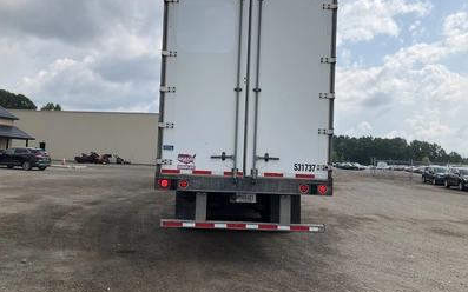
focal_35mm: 31
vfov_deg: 40.6
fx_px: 395
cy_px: 137
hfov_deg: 61.2
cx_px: 233
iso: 25
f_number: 1.8
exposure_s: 1/2427
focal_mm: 3
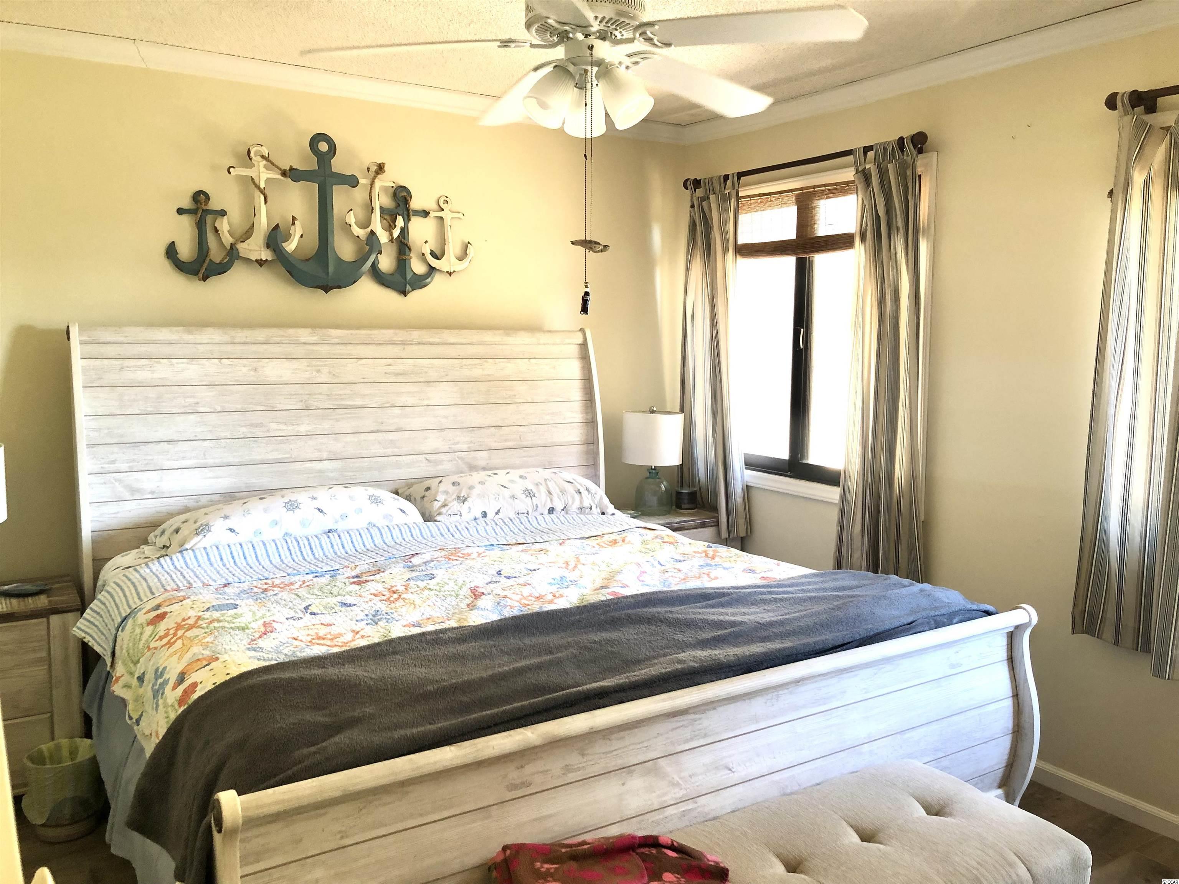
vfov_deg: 49.7
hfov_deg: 63.4
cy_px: 442
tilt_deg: -5.8
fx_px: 954
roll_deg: -0.1
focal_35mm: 28
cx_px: 590
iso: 40
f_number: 1.8
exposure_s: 1/30
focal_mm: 3.99
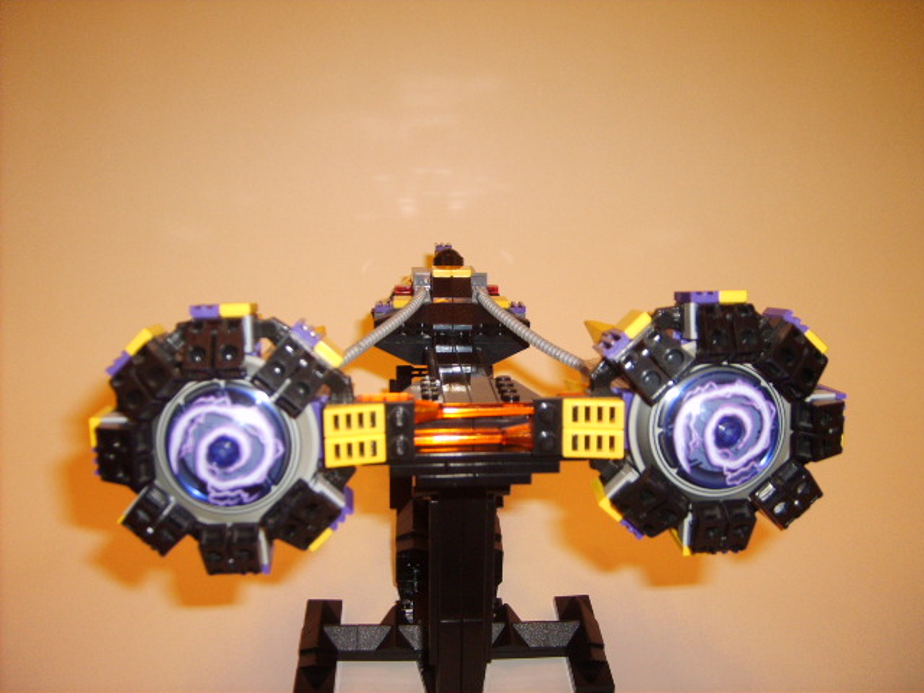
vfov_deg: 40.7
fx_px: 934
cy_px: 346
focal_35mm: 35
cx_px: 462
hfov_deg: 52.6
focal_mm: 5.8
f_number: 2.8
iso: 100
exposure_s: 1/45
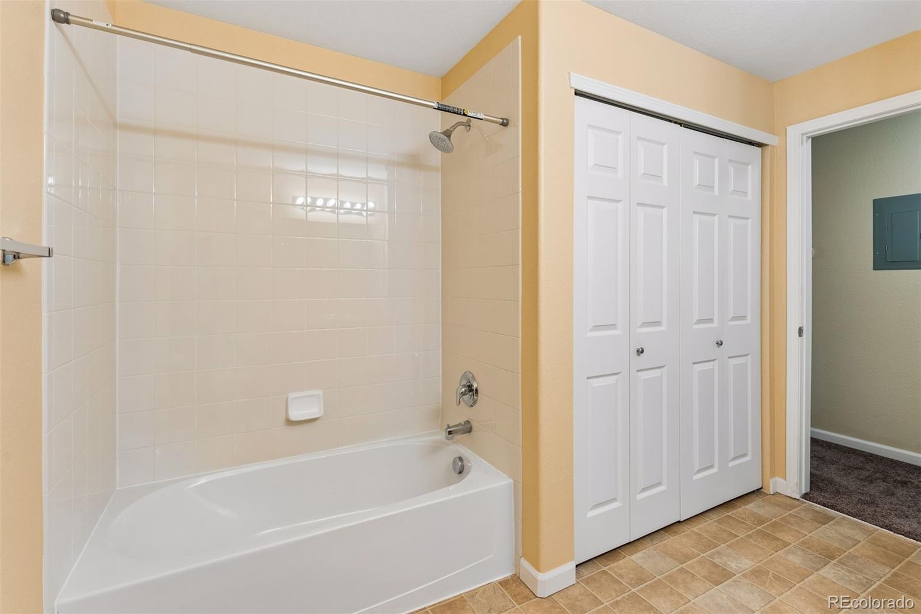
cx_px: 460
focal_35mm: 17
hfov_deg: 93.3
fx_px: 435
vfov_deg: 70.4
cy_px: 307
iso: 400
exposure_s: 1/25
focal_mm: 17
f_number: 8
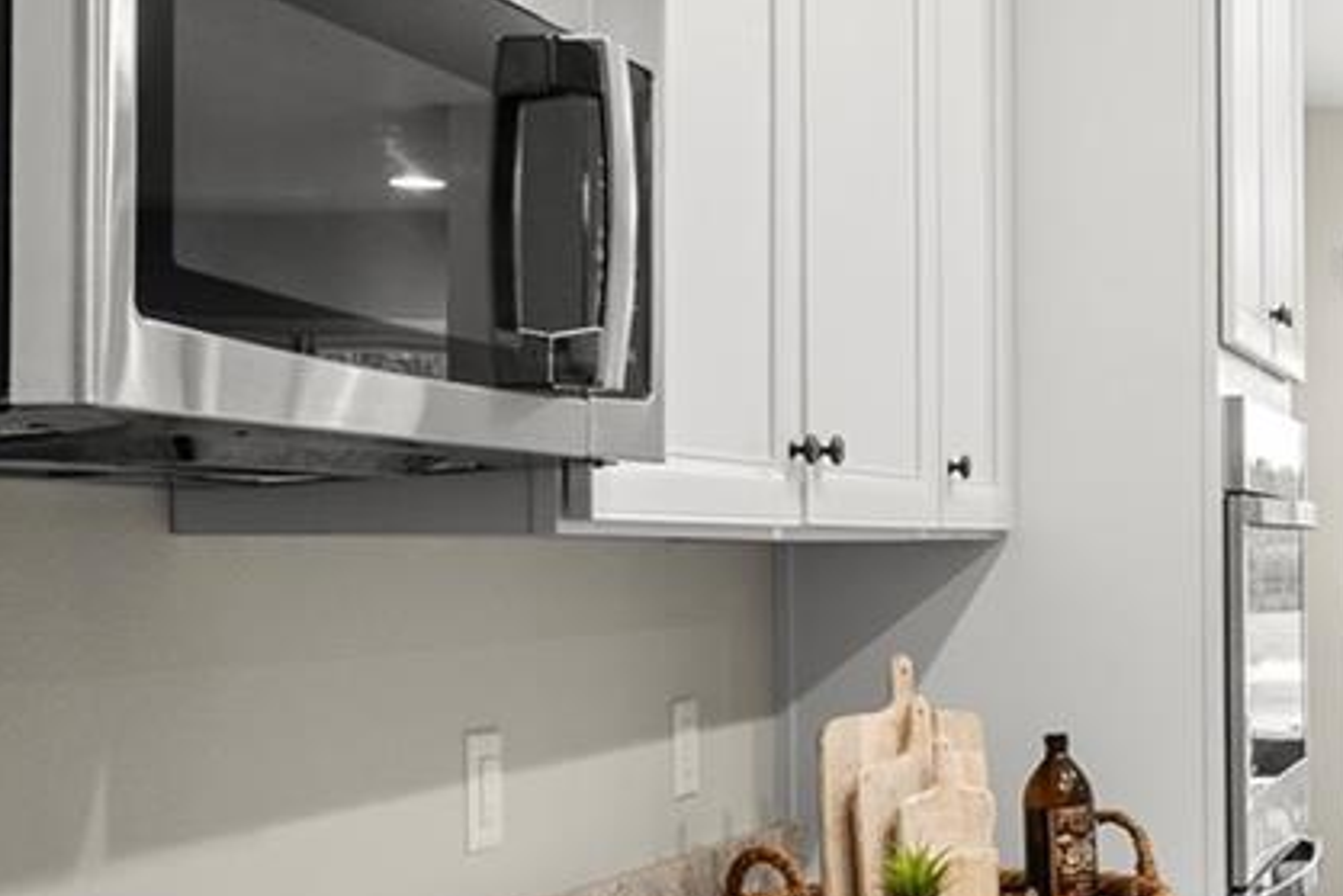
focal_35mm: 65
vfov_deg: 20.9
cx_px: 1616
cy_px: 604
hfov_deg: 27.3
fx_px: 2426
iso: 400
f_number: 8
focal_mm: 17
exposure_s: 1/2.5
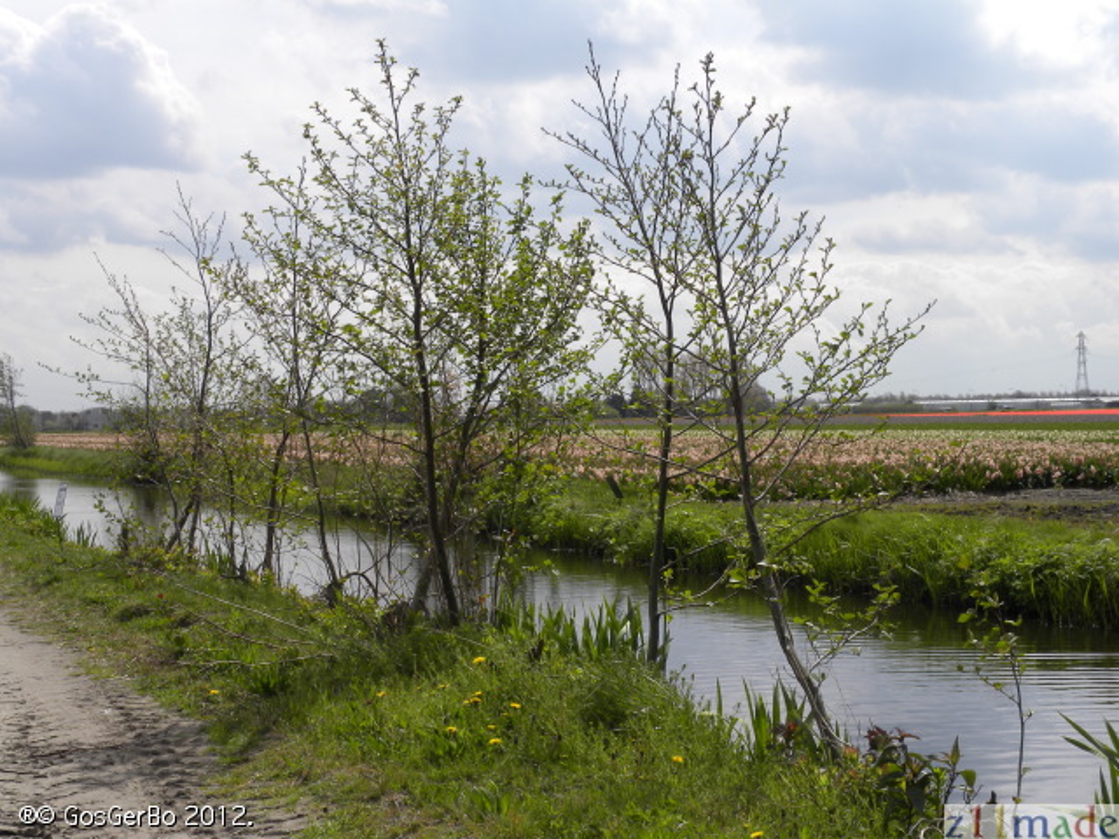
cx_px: 560
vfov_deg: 22.3
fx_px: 2134
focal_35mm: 66
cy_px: 420
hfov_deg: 29.4
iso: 64
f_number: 6.3
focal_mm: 11.8
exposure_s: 1/304
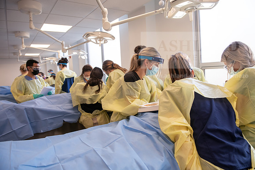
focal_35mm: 24
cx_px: 128
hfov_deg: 73.7
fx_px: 170
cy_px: 85
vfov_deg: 53.2
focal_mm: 24
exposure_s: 1/200
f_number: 4
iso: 500
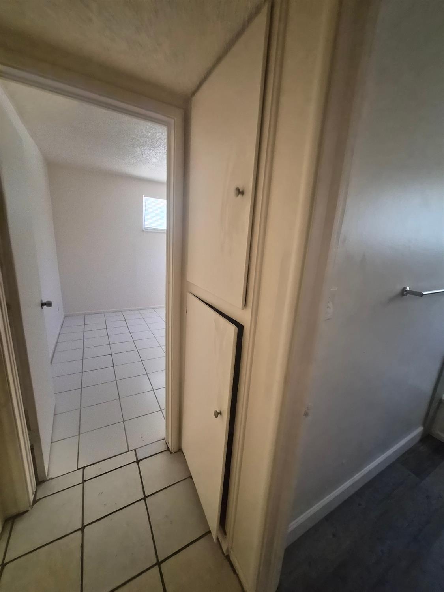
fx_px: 222
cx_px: 222
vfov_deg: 106.2
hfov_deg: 89.9
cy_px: 296
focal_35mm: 13
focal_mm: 1.7
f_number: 2.2
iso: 320
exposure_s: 1/60
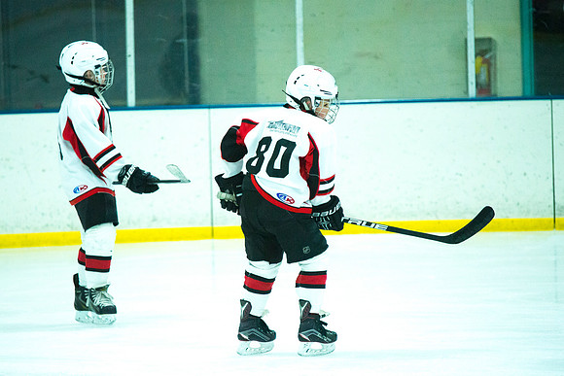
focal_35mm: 314
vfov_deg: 4.4
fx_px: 4912
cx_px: 255
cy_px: 211
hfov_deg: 6.6
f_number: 5.6
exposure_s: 1/800
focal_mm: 270
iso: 6400
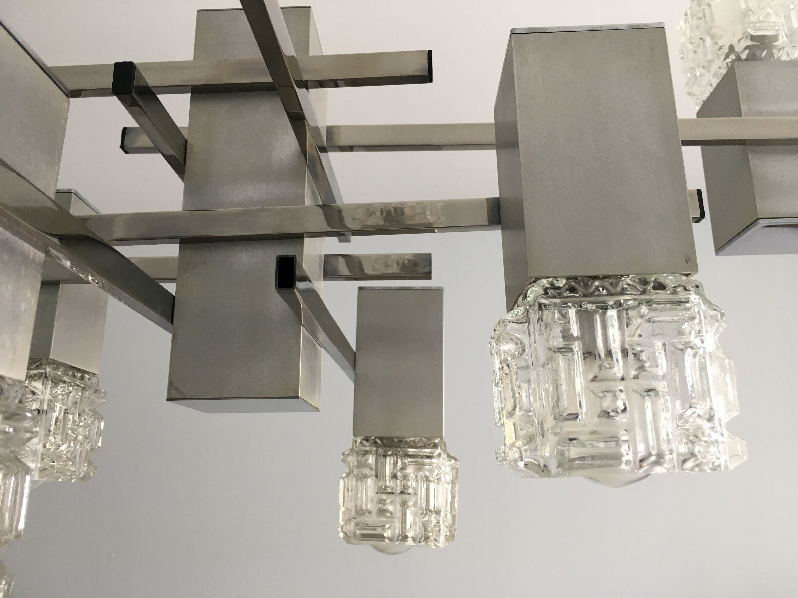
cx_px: 399
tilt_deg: +13.8
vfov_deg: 48.2
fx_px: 669
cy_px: 299
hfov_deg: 61.7
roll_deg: -0.2
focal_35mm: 29
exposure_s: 1/33
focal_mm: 4.15
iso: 40
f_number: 2.2
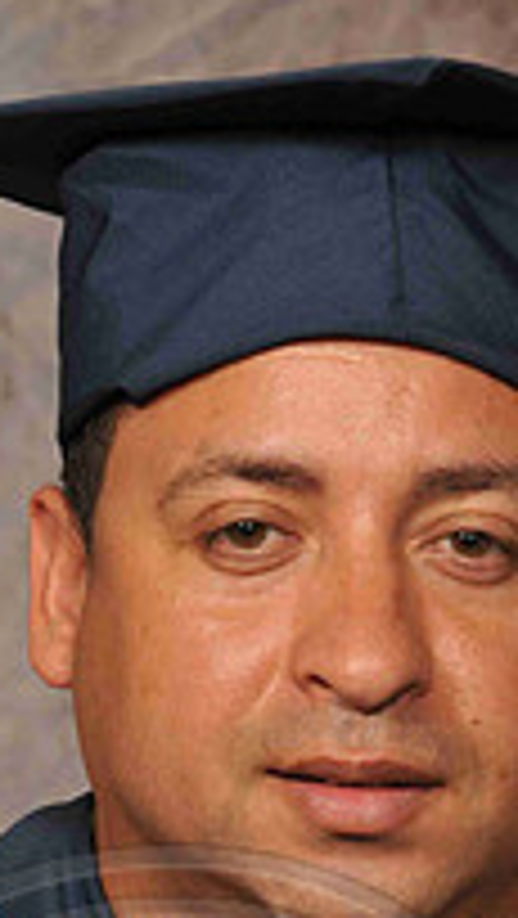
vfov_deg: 5.2
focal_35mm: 416
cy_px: 702
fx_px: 10141
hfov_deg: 2.9
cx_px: 363
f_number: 5.6
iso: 200
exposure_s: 1/60
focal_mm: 120
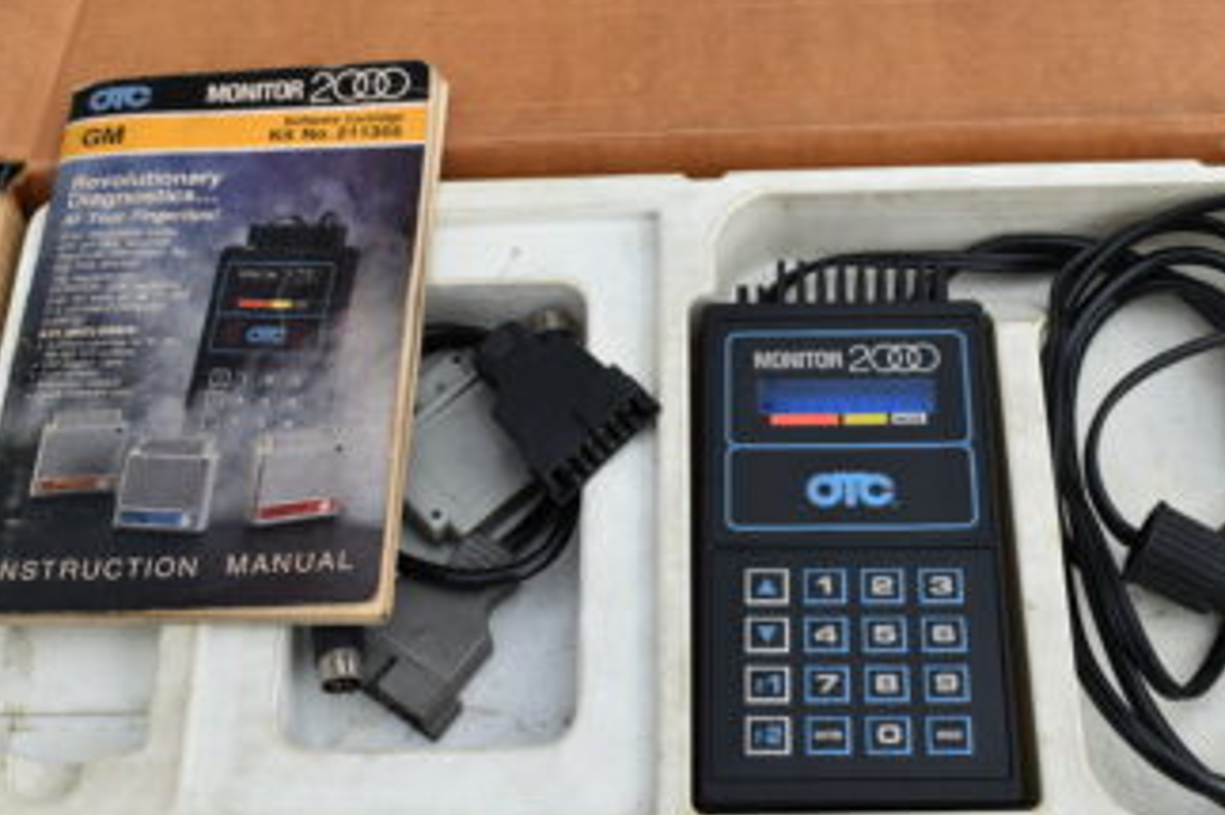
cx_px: 694
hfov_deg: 38.1
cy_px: 457
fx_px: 1768
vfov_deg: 25.9
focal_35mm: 52
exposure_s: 1/320
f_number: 9
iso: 100
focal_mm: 26
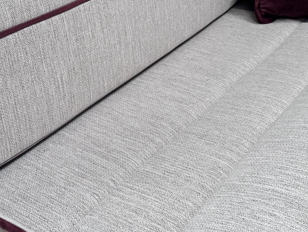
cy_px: 64
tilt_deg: -24.0
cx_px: 158
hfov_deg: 33.2
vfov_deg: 25.0
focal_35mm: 58
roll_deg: +3.1
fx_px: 516
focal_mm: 6.86
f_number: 1.78
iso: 160
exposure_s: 1/121
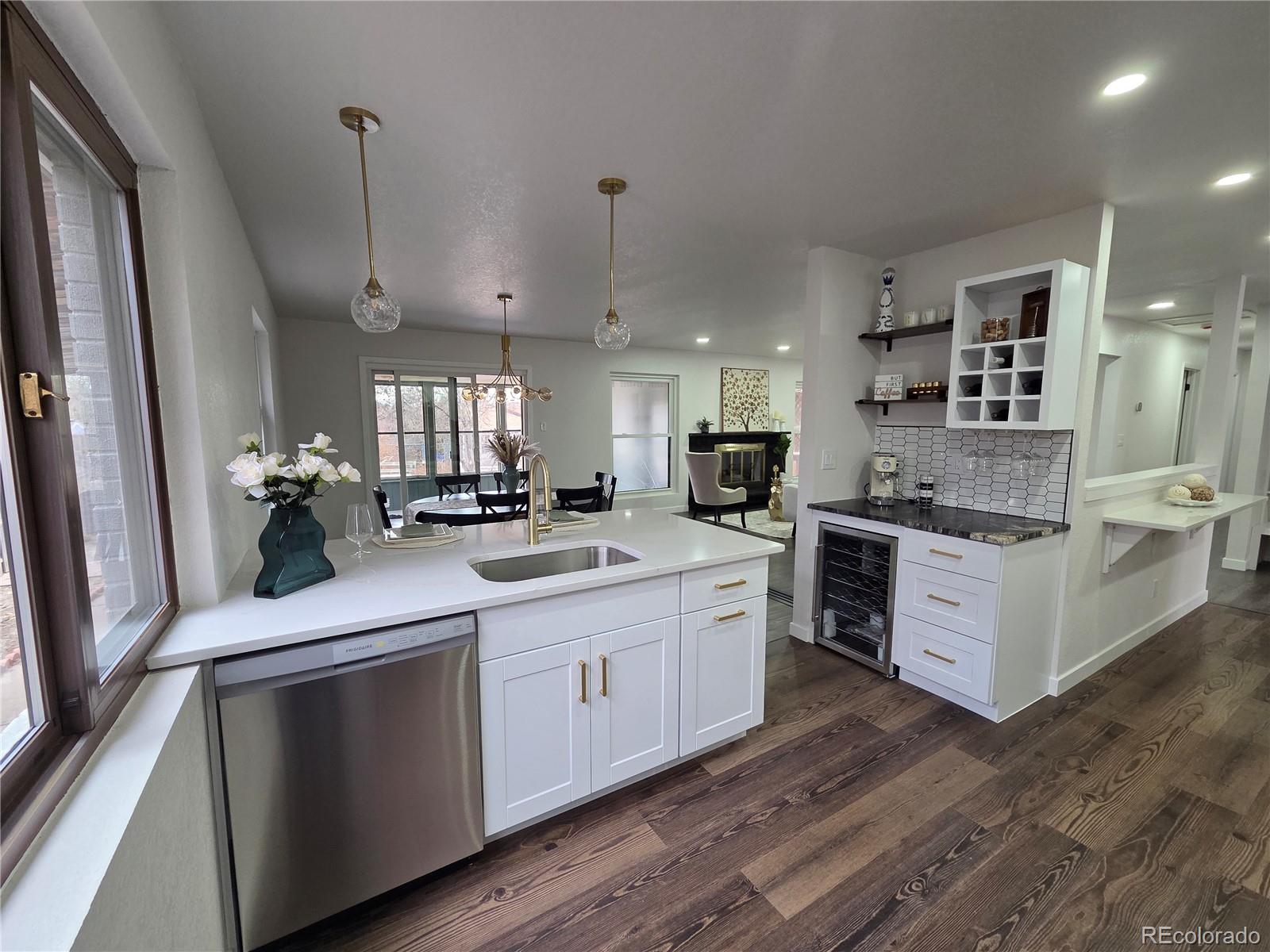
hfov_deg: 106.2
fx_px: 477
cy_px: 476
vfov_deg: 89.9
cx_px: 635
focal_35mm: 13
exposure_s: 1/60
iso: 160
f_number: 2.2
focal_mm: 2.2
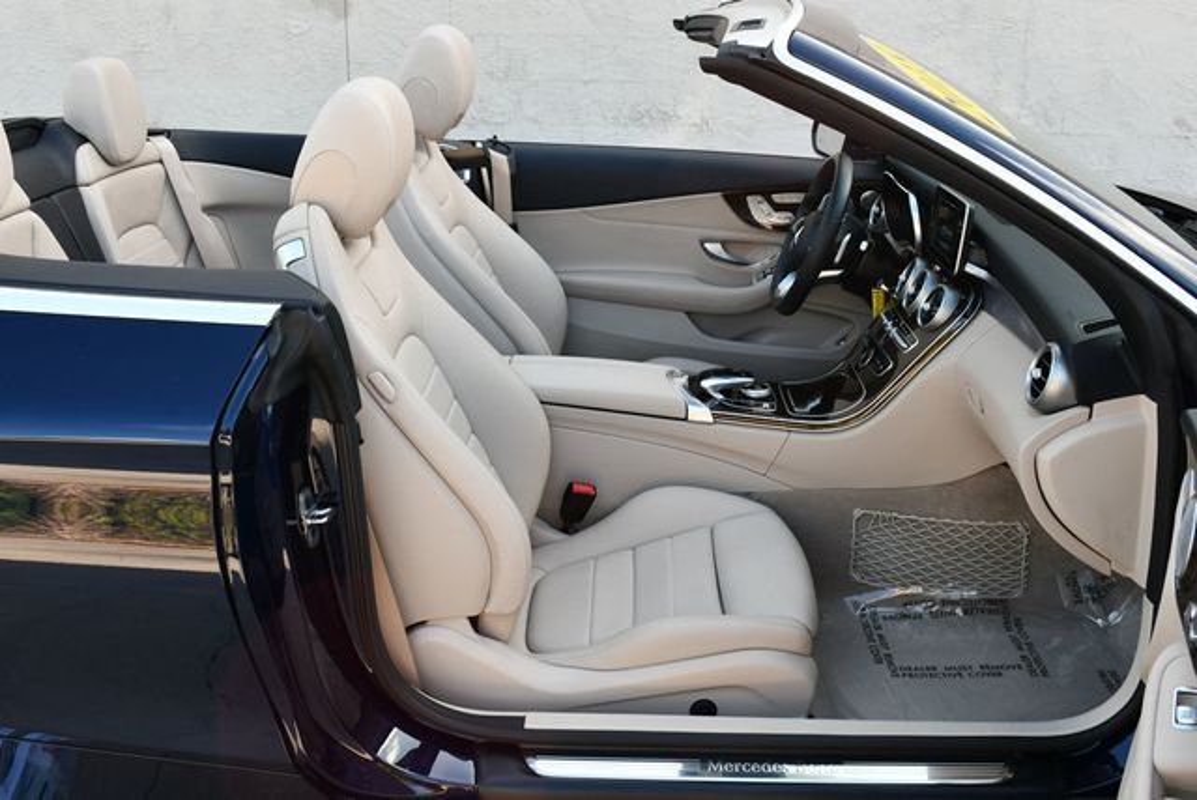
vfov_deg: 36.9
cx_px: 598
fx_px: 1198
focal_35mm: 36
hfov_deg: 53.1
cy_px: 400
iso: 400
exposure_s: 1/250
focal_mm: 18
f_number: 5.6
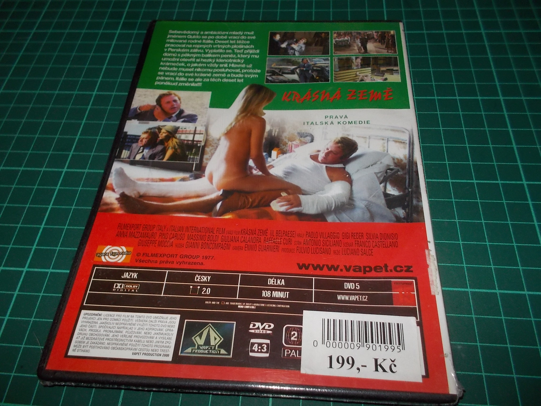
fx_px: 453
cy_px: 203
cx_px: 270
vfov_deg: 48.2
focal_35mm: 29
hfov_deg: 61.7
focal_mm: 4.1
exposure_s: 1/30
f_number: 3.3
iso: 200
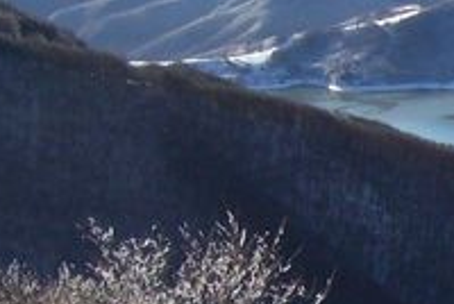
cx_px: 839
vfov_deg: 8.5
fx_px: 2046
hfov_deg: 11.6
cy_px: 191
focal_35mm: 162
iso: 80
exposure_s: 1/504
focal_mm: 6
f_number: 4.8
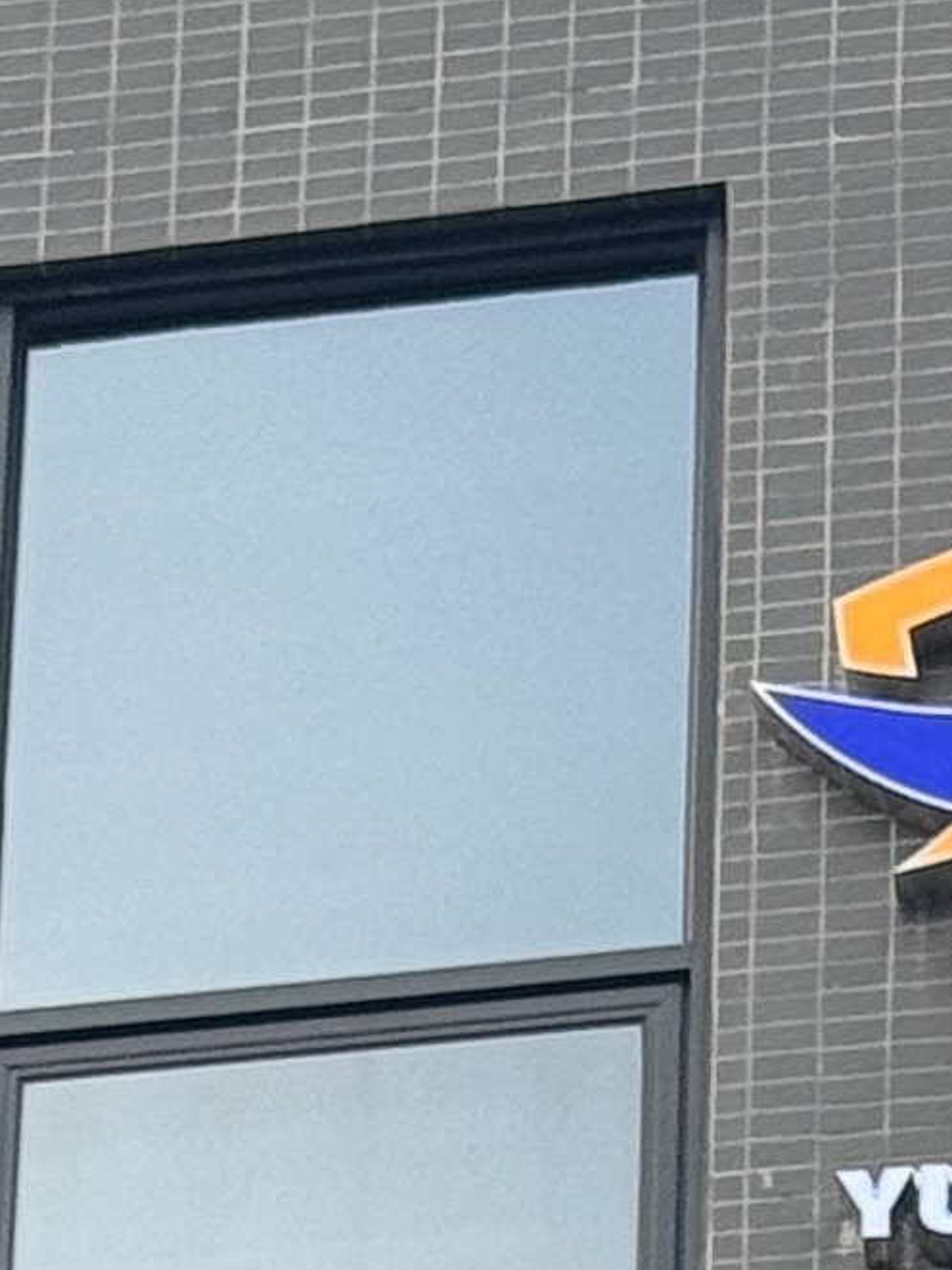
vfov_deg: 6.4
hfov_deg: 5.1
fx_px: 10711
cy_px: 3362
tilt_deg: +25.1
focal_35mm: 292
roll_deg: -3.0
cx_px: -107
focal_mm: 6.86
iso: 64
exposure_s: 1/1287
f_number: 1.78
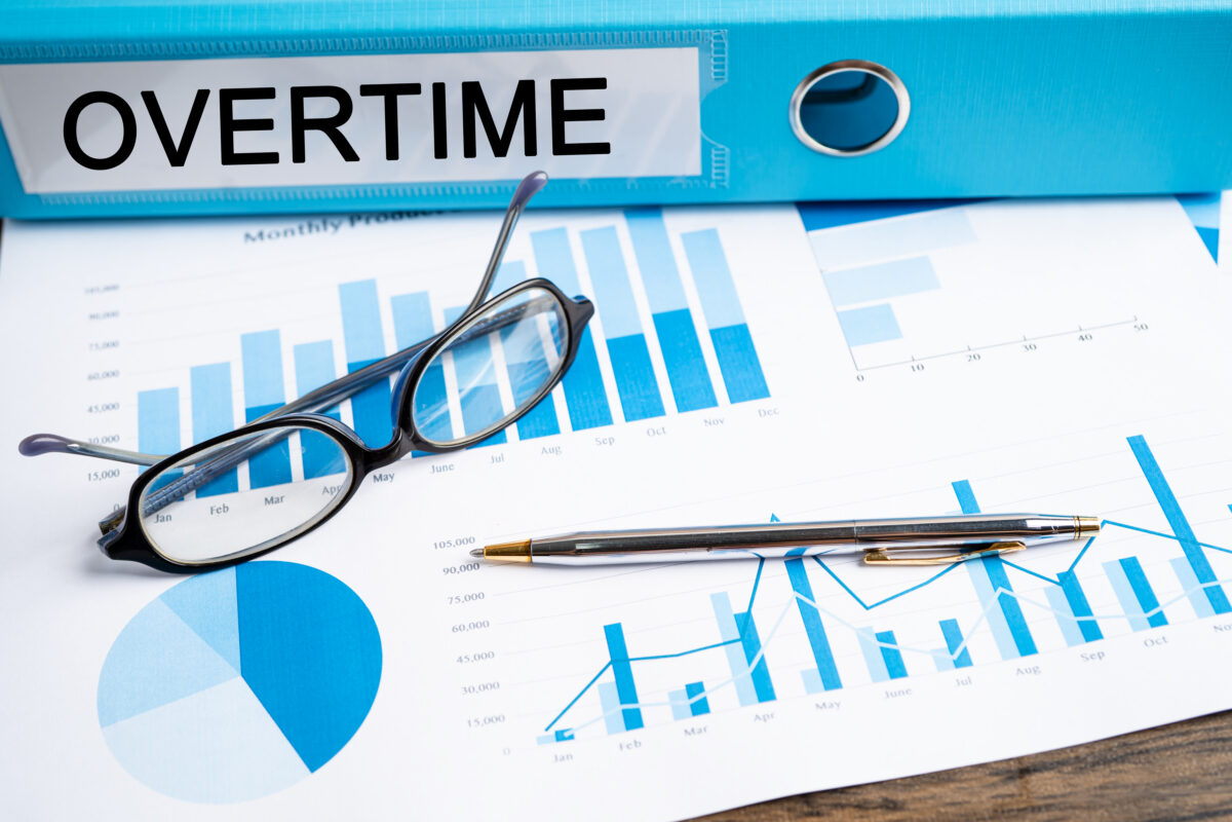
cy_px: 411
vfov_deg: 27.0
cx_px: 616
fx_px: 1711
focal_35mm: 50
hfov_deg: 39.6
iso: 100
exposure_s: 1/100
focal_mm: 50
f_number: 5.6
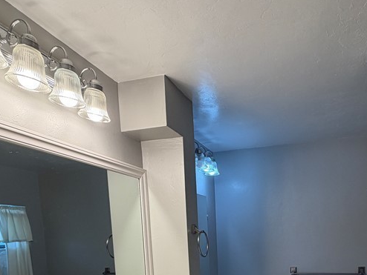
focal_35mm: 29
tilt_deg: -7.1
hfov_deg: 60.6
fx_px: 308
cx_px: 236
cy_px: 269
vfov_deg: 42.3
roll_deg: +2.7
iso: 80
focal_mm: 2.22
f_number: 2.2
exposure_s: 1/120
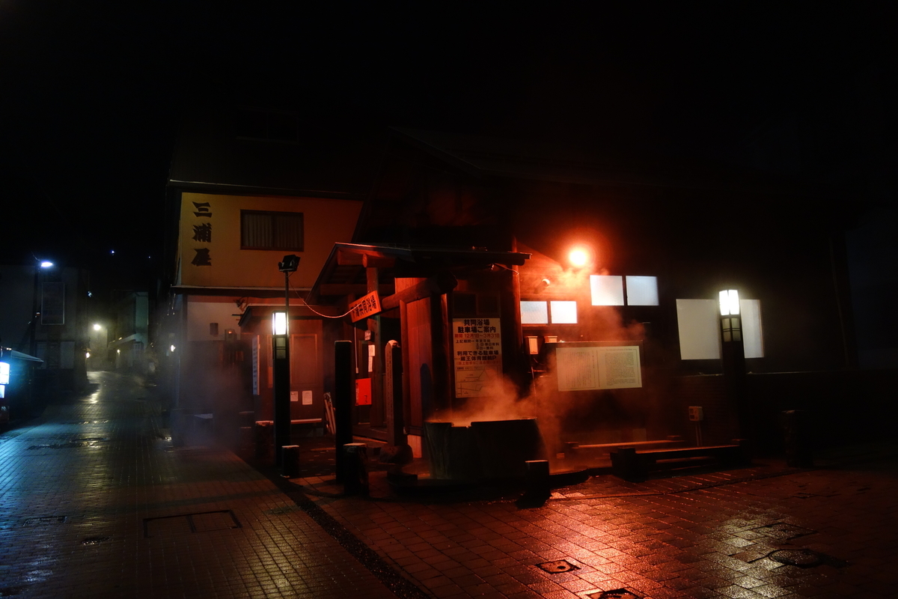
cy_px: 300
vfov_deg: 46.4
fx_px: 698
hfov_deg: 65.5
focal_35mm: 28
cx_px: 449
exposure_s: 1/30
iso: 800
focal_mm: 10.4
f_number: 1.8
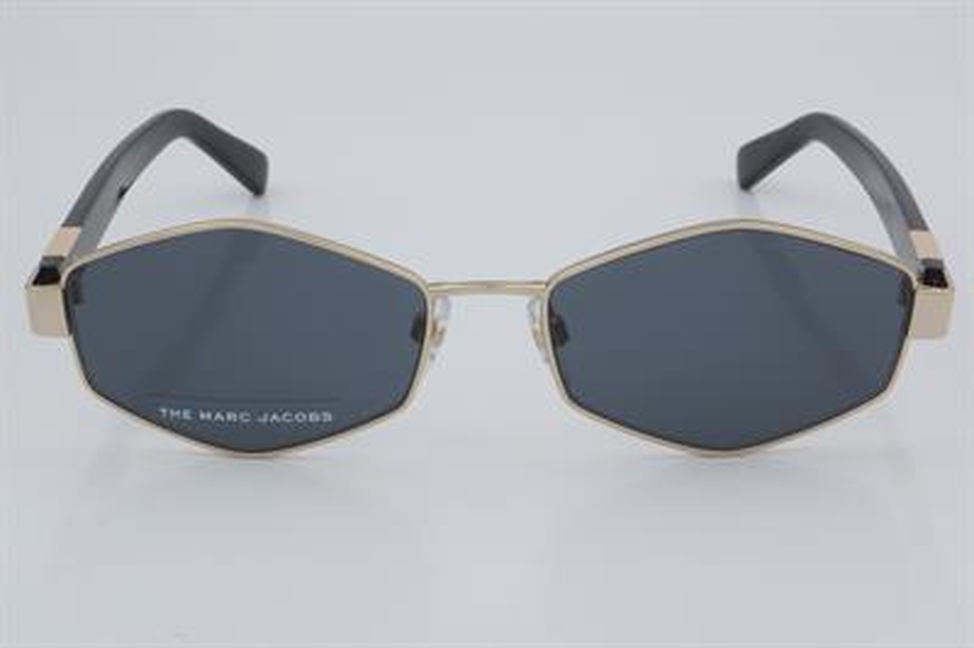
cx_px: 487
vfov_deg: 16.5
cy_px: 324
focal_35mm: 82
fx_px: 2230
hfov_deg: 24.6
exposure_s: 1/4
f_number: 32
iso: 100
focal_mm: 55
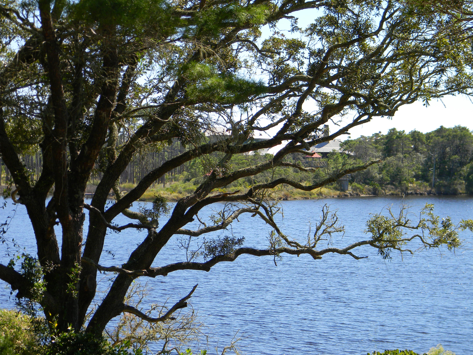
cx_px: 236
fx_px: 1134
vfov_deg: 17.8
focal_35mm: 83
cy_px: 178
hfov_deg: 23.6
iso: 80
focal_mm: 15.1
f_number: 4.5
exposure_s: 1/347
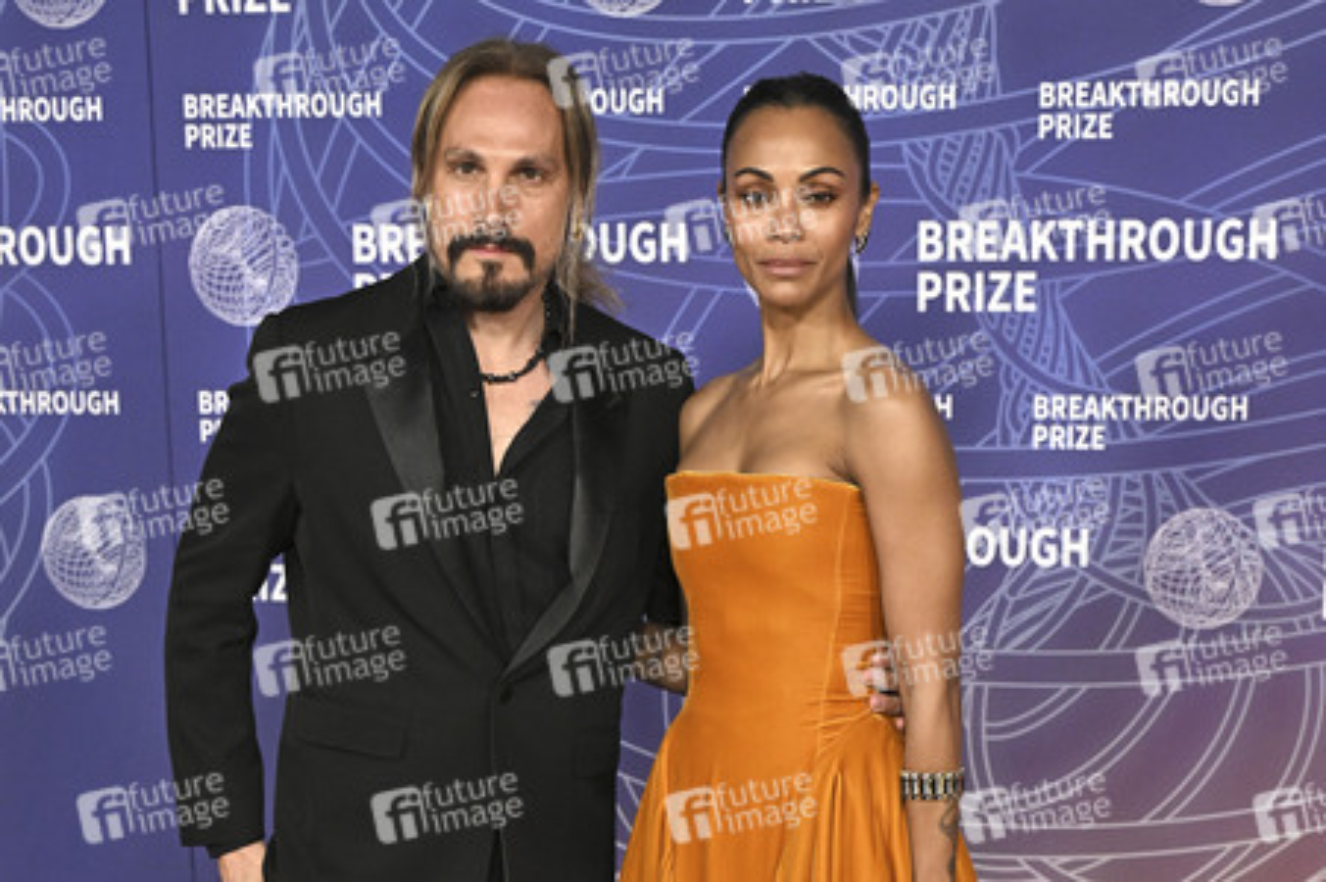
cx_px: 663
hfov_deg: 38.9
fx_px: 1877
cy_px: 441
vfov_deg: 26.4
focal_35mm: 51
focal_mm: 51
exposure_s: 1/320
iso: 2000
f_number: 4
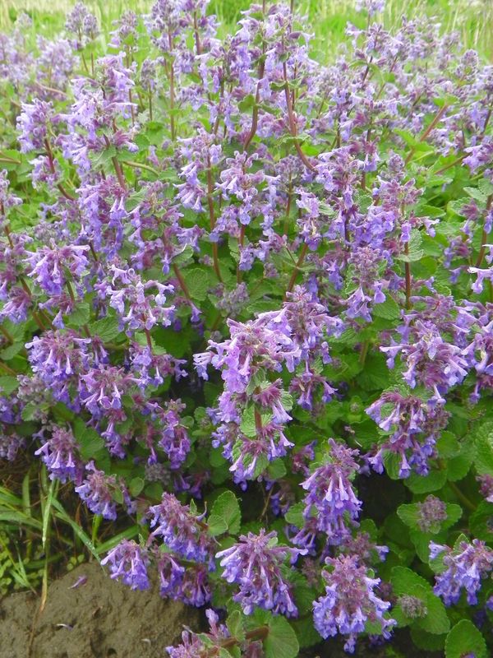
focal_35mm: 33
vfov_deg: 55.4
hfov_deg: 42.9
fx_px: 627
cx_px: 246
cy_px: 329
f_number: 5
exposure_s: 1/100
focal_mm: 5.9
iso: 160
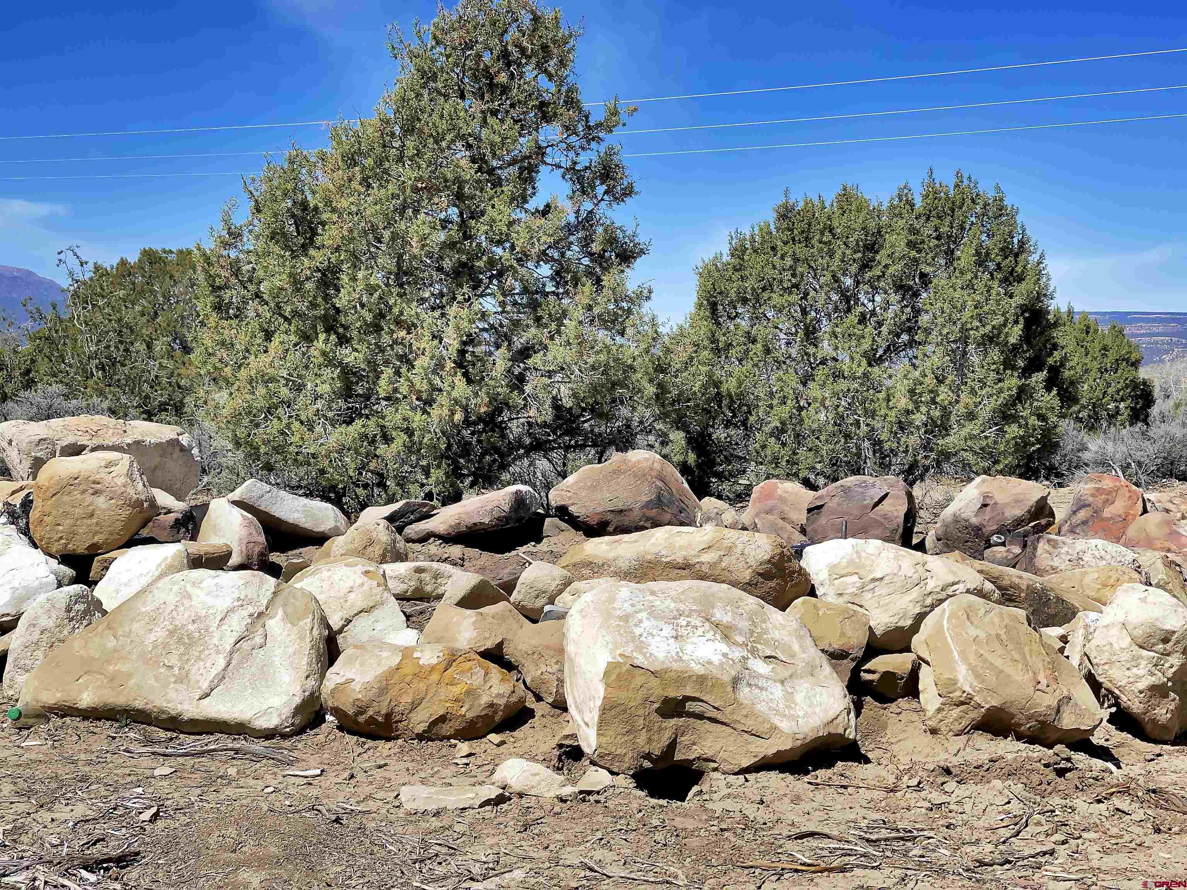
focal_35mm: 64
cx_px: 594
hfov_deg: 30.3
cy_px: 445
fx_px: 2195
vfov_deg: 22.9
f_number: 2.2
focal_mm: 7.5
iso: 32
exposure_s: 1/2481
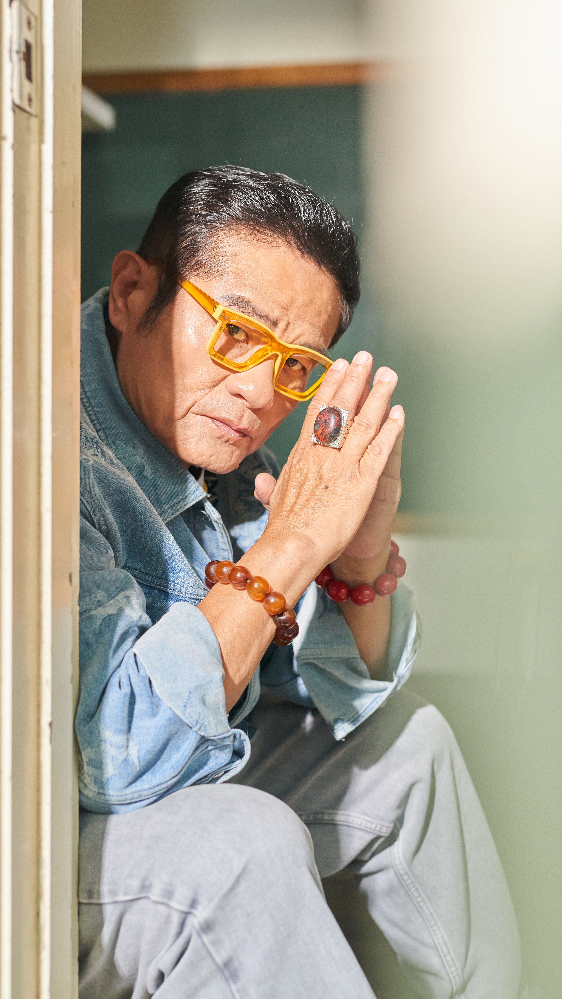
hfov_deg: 22.6
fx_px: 1404
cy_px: 500
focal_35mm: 53
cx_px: 293
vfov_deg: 39.2
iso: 1250
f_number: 4
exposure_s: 1/200
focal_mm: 50
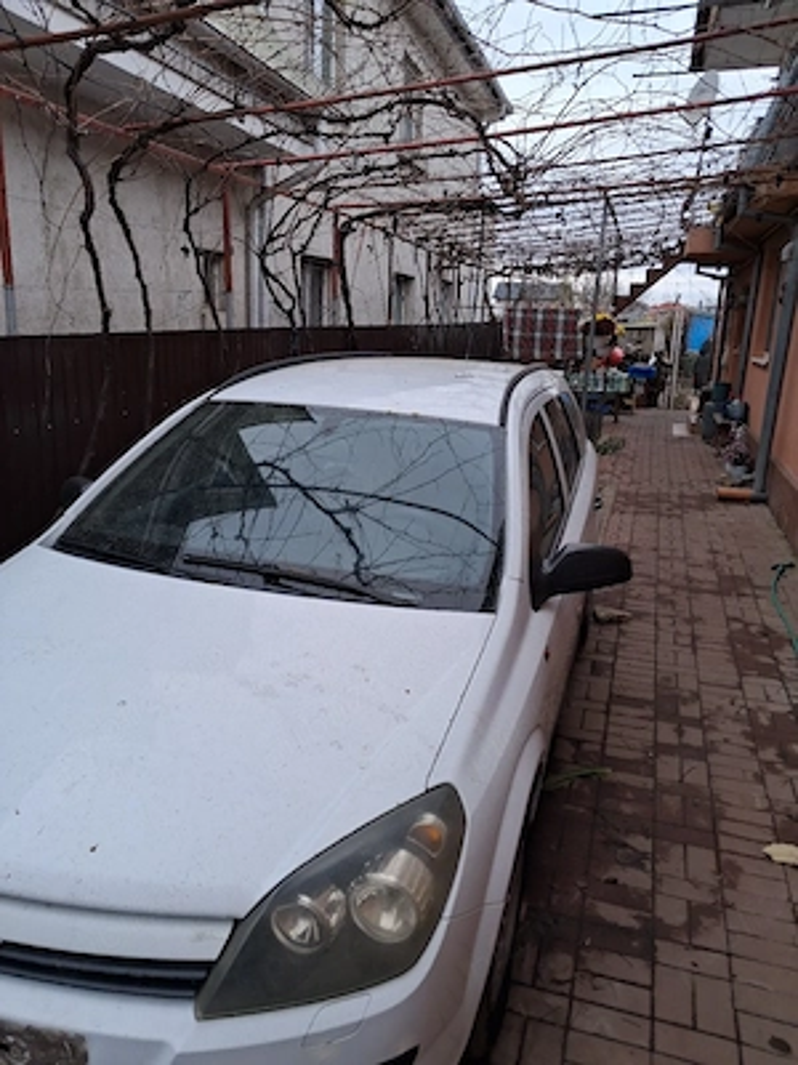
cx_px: 399
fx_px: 830
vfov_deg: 65.3
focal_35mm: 27
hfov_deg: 51.4
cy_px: 532
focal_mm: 4
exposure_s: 1/110
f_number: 1.8
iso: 20
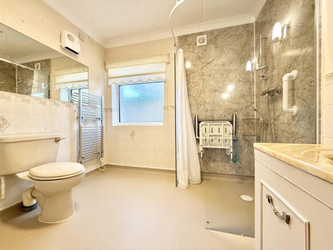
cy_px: 125
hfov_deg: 102.1
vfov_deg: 85.7
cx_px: 166
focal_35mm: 14
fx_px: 135
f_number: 2.2
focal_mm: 2.22
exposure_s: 1/100
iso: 200
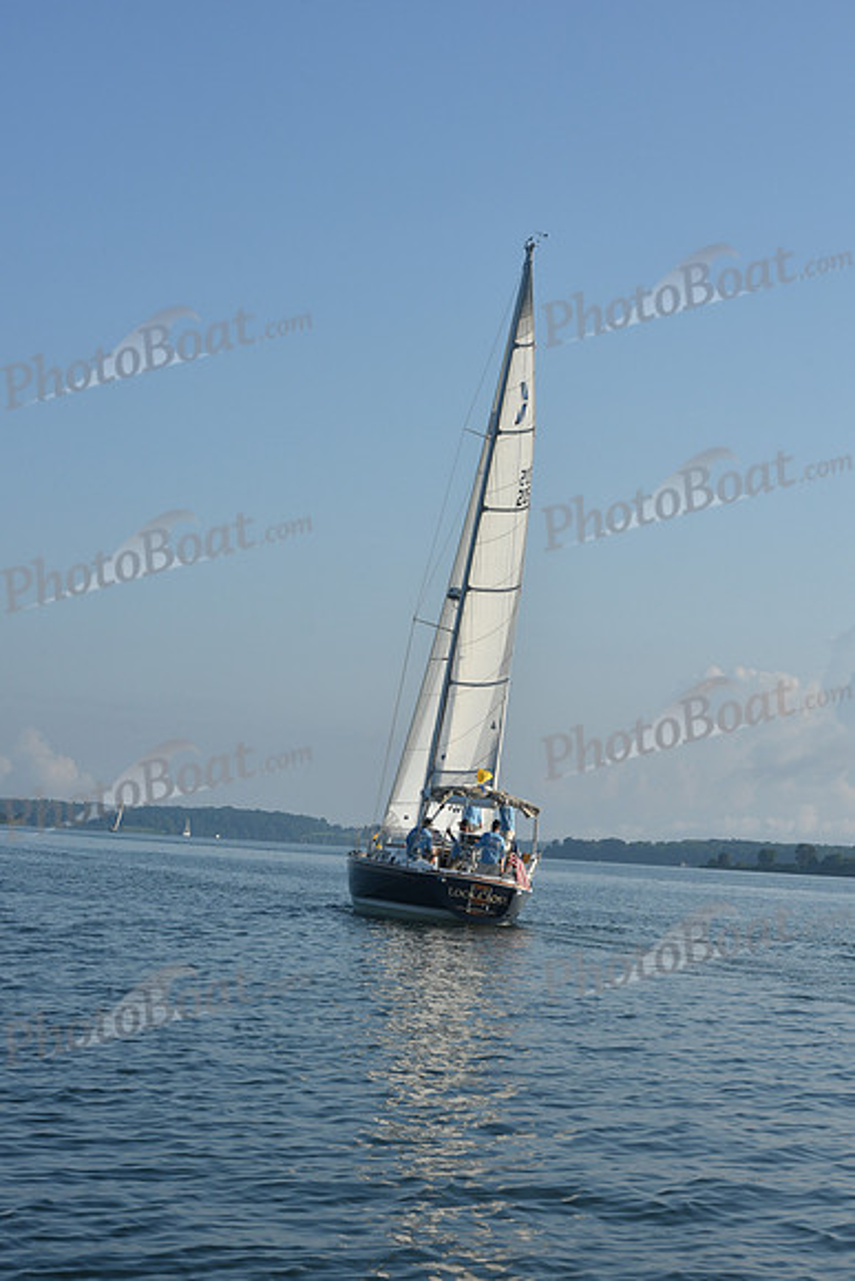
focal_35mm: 75
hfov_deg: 18.2
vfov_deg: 27.0
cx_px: 428
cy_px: 640
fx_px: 2670
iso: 320
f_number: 11
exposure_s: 1/800
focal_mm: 75
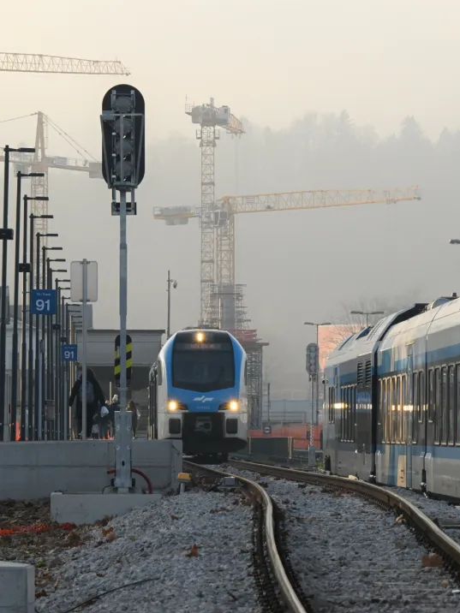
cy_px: 306
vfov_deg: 6.8
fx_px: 5138
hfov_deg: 5.1
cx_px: 394
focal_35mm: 290
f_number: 14
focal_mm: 200
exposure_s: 1/800
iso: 2500
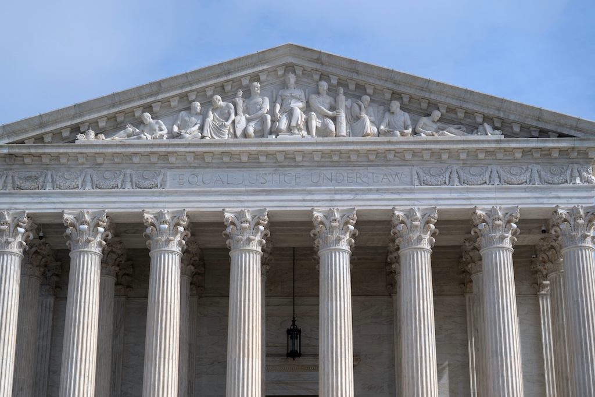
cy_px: 198
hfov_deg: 28.8
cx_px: 298
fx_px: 1157
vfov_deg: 19.5
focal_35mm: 70
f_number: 5
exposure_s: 1/800
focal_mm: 70
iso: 100
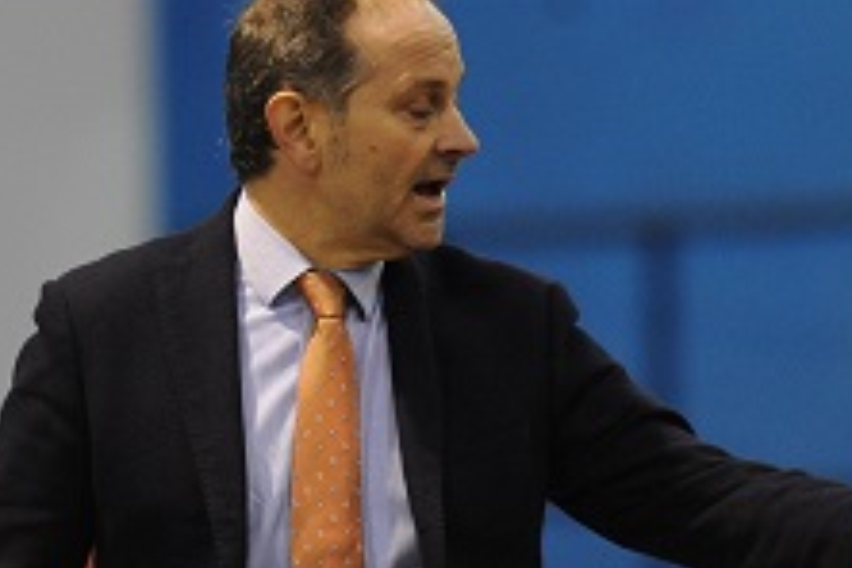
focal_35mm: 863
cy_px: 462
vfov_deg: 1.6
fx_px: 20423
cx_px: 407
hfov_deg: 2.4
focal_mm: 300
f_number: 2.8
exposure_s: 1/320
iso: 3200
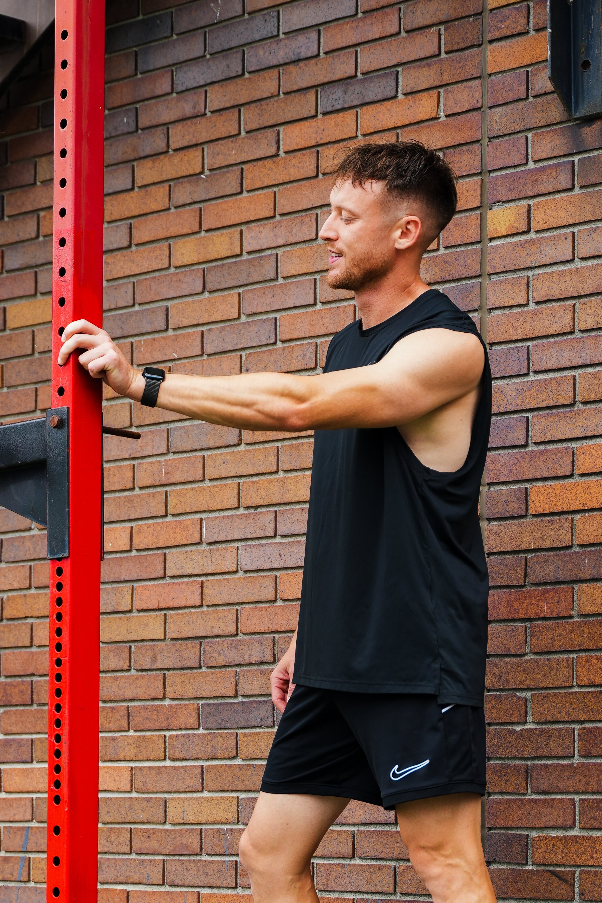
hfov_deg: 13.2
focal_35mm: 103
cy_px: 604
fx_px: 2583
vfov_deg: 19.8
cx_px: 97
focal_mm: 49
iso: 125
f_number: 2.8
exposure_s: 1/320
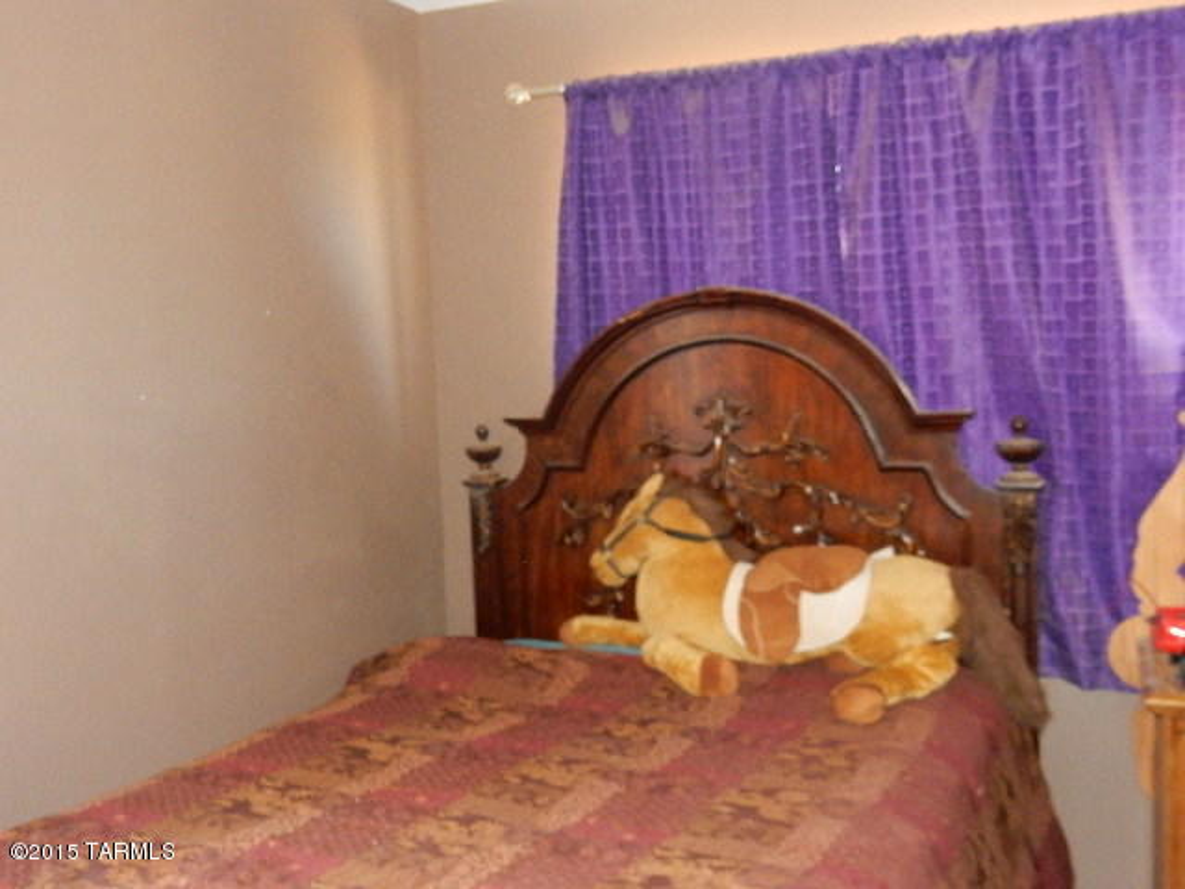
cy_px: 444
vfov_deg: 39.7
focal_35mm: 36
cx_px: 592
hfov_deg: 51.4
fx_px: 1232
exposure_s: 1/30
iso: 900
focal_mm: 6.4
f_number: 4
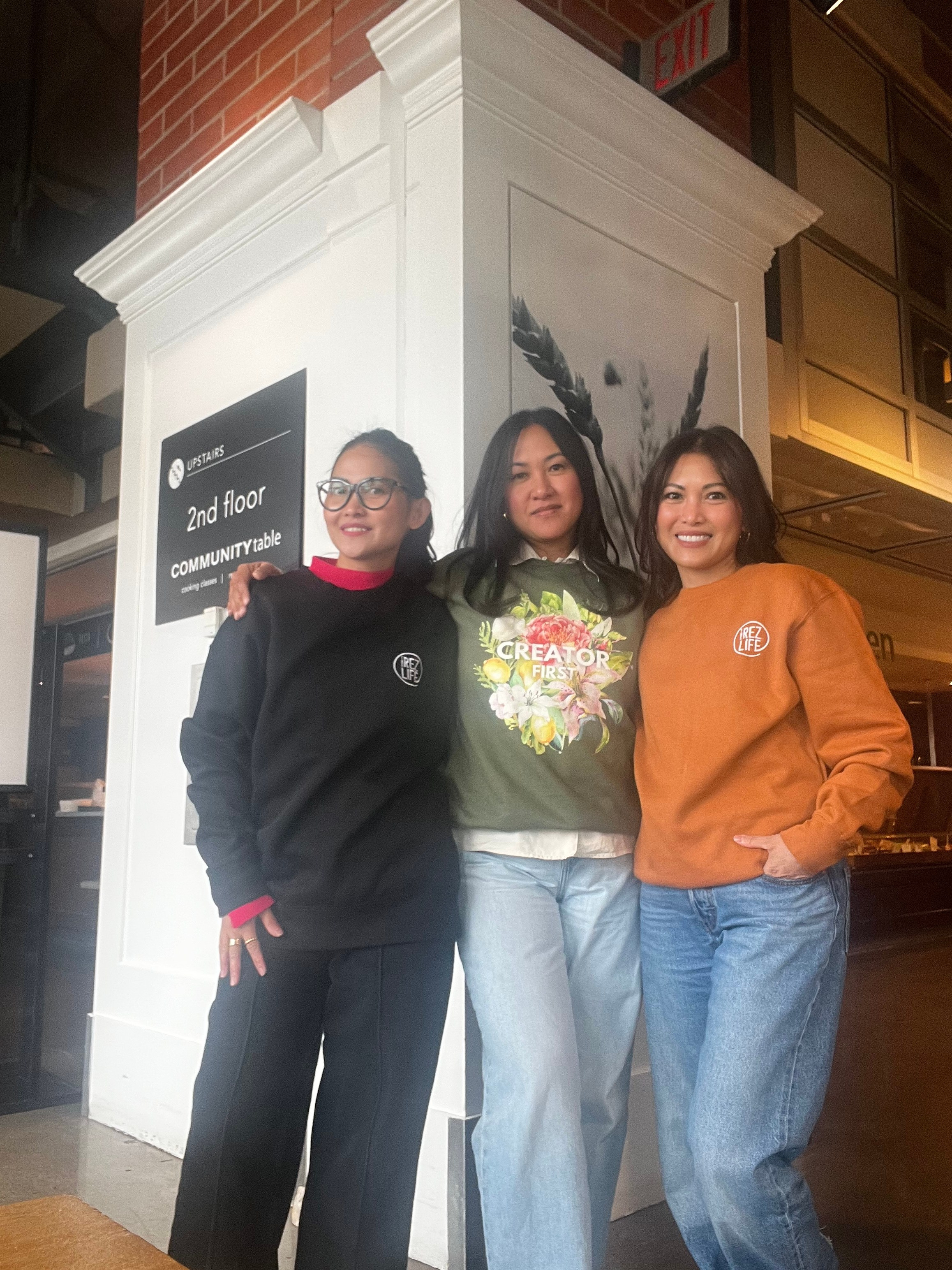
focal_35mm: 30
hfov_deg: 46.8
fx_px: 1100
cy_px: 635
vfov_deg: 60.0
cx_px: 476
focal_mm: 2.71
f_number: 2.2
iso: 80
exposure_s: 1/60
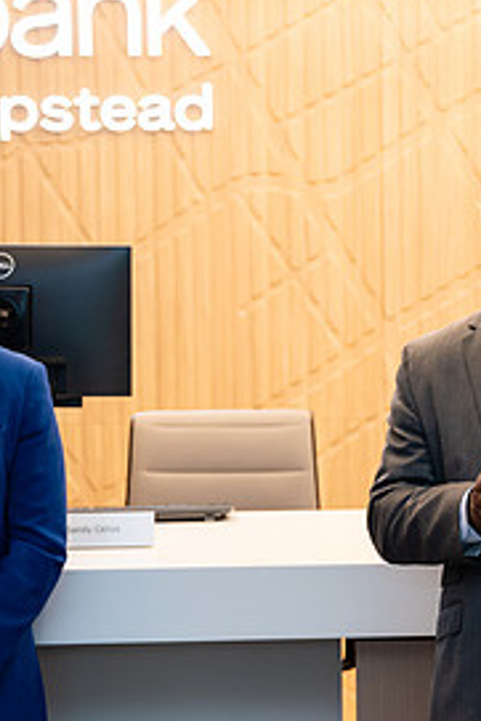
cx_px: 503
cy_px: 388
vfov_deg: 19.1
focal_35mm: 107
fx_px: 2142
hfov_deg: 12.6
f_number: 3.2
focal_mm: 47
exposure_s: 1/200
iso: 500
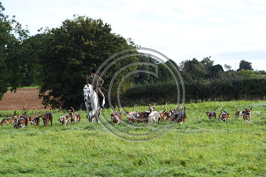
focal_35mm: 98
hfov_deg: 20.8
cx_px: 133
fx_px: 724
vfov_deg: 13.9
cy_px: 88
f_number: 5
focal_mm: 98
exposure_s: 1/800
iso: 400
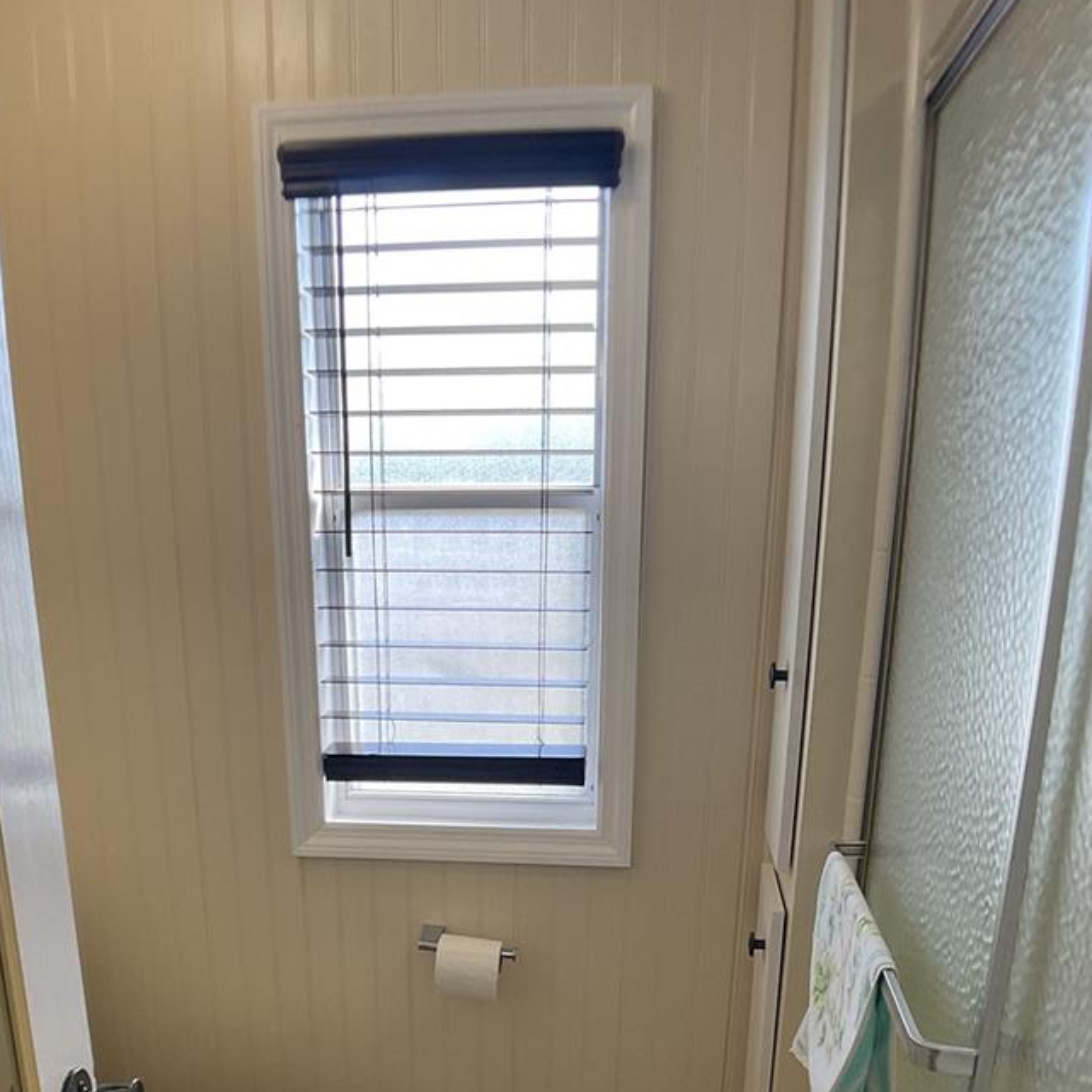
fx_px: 1713
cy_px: 925
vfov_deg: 33.9
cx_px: 477
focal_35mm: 48
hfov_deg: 35.3
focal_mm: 3
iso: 40
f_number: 1.8
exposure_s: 1/120
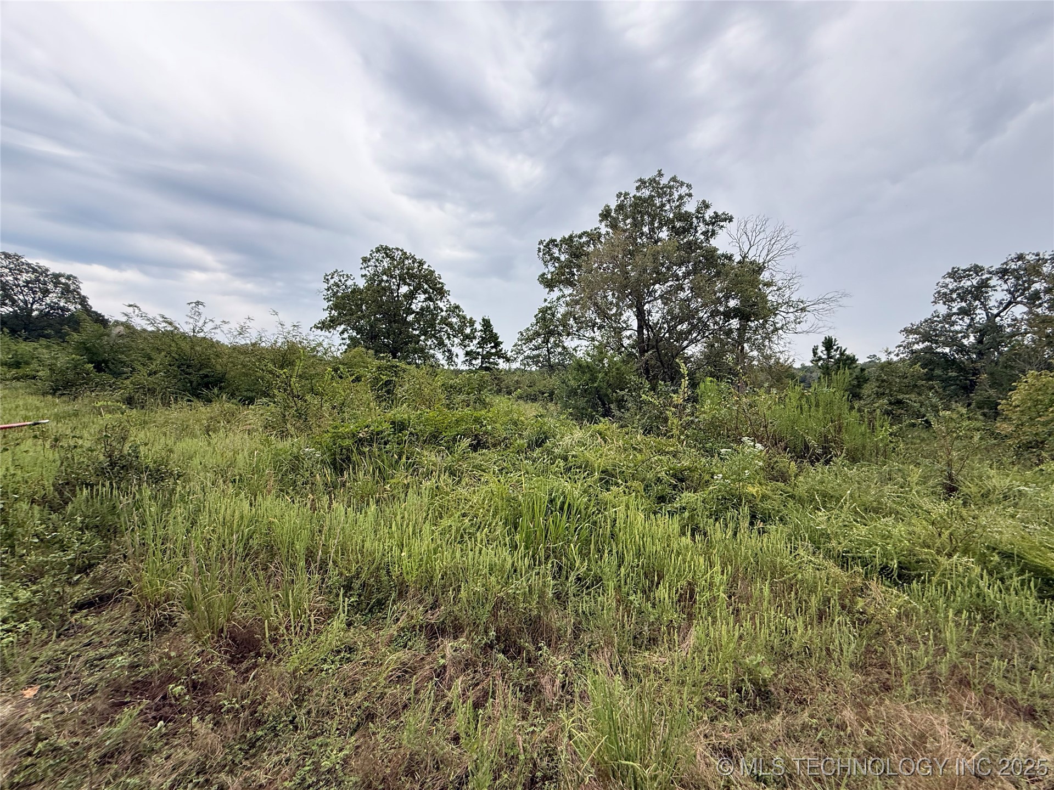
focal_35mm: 14
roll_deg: -0.8
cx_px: 527
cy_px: 395
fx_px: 426
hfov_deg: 102.1
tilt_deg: +3.2
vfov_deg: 85.7
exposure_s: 1/312
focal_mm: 2.22
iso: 50
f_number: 2.2
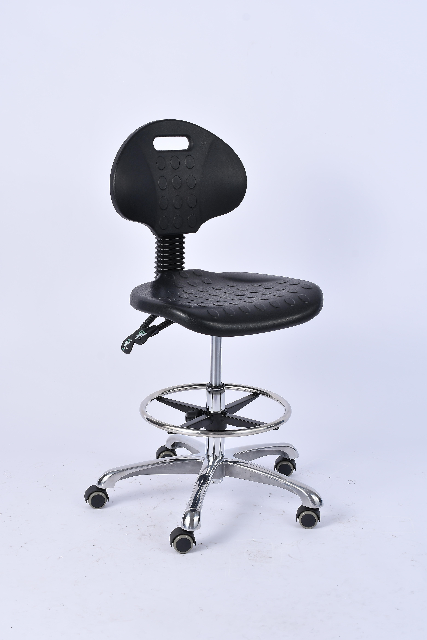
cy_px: 320
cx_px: 214
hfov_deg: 22.6
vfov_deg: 33.4
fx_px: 1067
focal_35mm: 60
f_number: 9
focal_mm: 40
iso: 125
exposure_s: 1/125
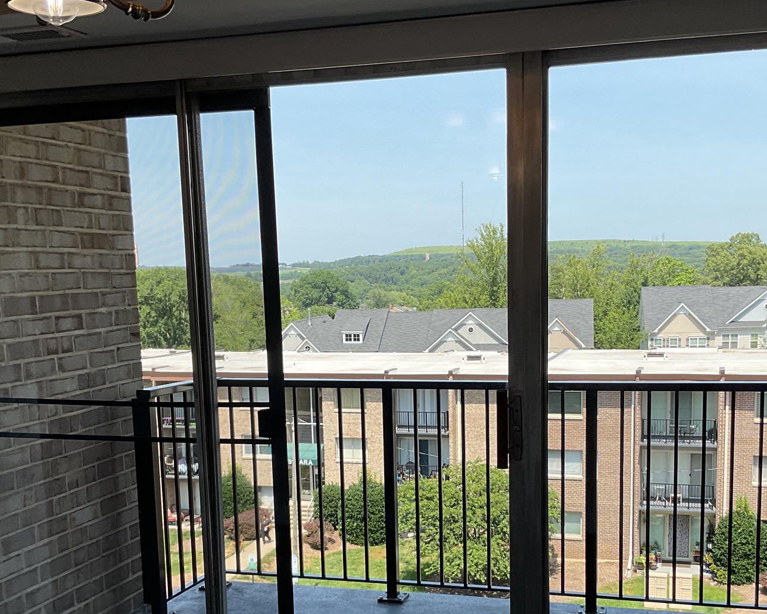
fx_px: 1022
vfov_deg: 33.0
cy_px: 432
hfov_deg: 41.1
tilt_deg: -11.3
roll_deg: +1.0
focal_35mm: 45
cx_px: 419
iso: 16
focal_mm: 3
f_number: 1.8
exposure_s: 1/929
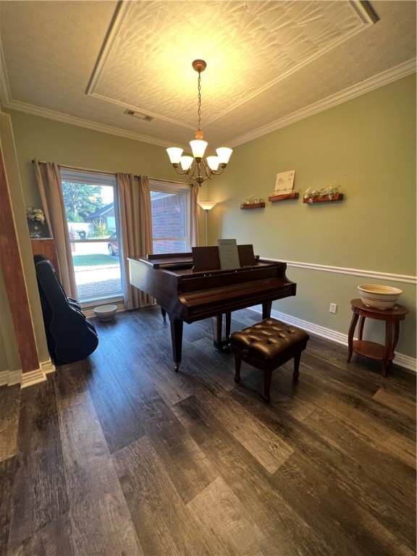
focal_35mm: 13
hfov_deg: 89.9
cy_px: 278
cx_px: 208
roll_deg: -0.1
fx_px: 209
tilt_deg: -11.8
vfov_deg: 106.2
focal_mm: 1.57
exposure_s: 1/60
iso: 125
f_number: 1.8
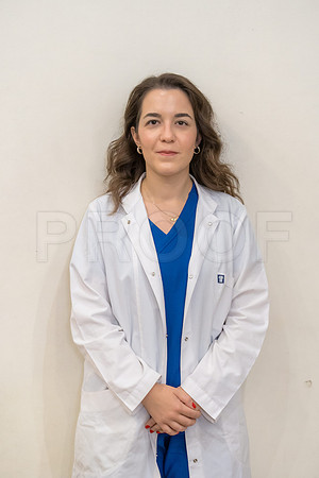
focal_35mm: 114
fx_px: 1515
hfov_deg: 12.0
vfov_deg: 17.9
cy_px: 239
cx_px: 160
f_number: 4
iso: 5000
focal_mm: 114
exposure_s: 1/80
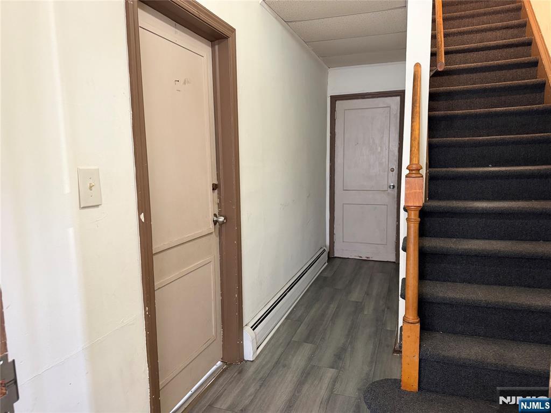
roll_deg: +1.9
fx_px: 382
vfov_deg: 56.8
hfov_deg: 71.6
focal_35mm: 24
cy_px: 206
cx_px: 276
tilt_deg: -6.9
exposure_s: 1/60
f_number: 1.78
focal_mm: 6.76
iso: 400
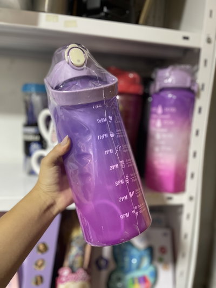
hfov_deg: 53.1
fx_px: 216
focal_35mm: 26
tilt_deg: -8.6
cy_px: 144
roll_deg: -1.1
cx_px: 108
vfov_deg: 67.3
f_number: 1.6
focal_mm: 4.2
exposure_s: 1/33
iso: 500
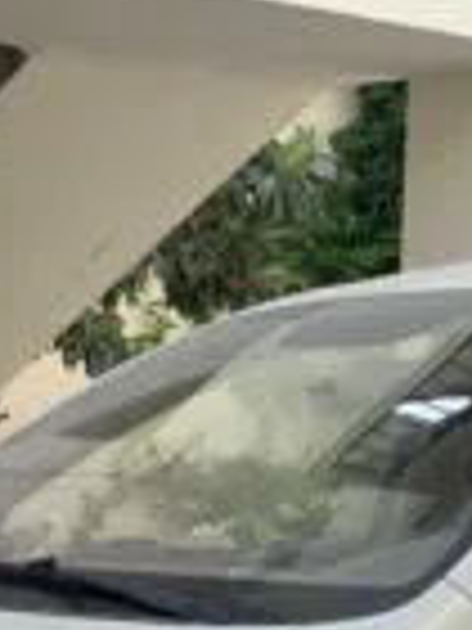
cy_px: 792
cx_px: -31
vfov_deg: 12.9
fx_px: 2709
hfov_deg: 9.9
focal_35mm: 149
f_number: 2.4
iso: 16
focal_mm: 6
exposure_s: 1/122
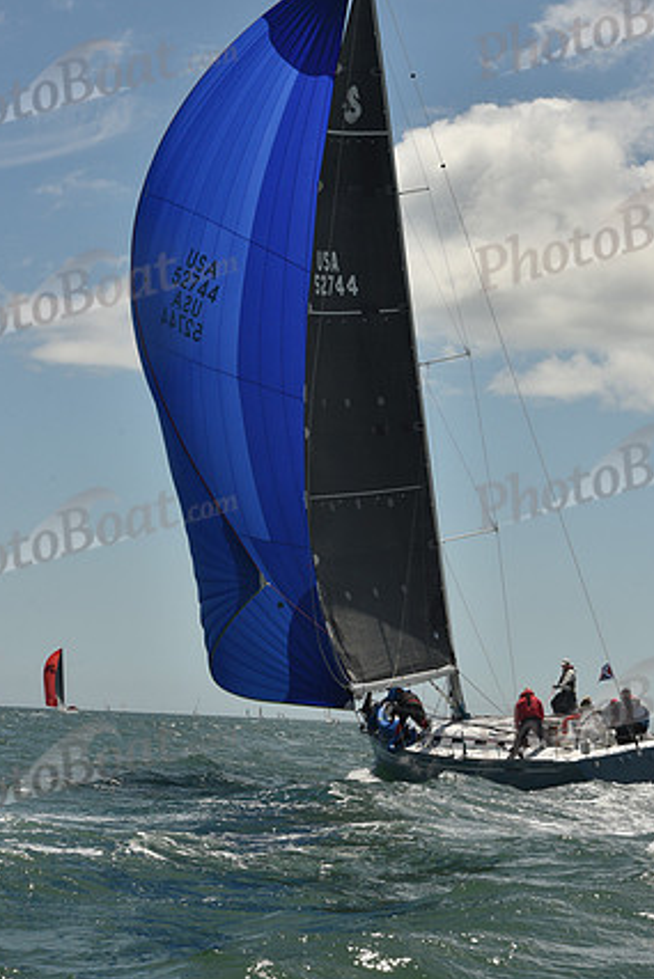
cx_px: 357
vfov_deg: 21.4
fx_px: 2586
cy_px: 385
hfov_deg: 14.4
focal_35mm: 95
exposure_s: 1/800
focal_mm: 70
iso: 320
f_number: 14
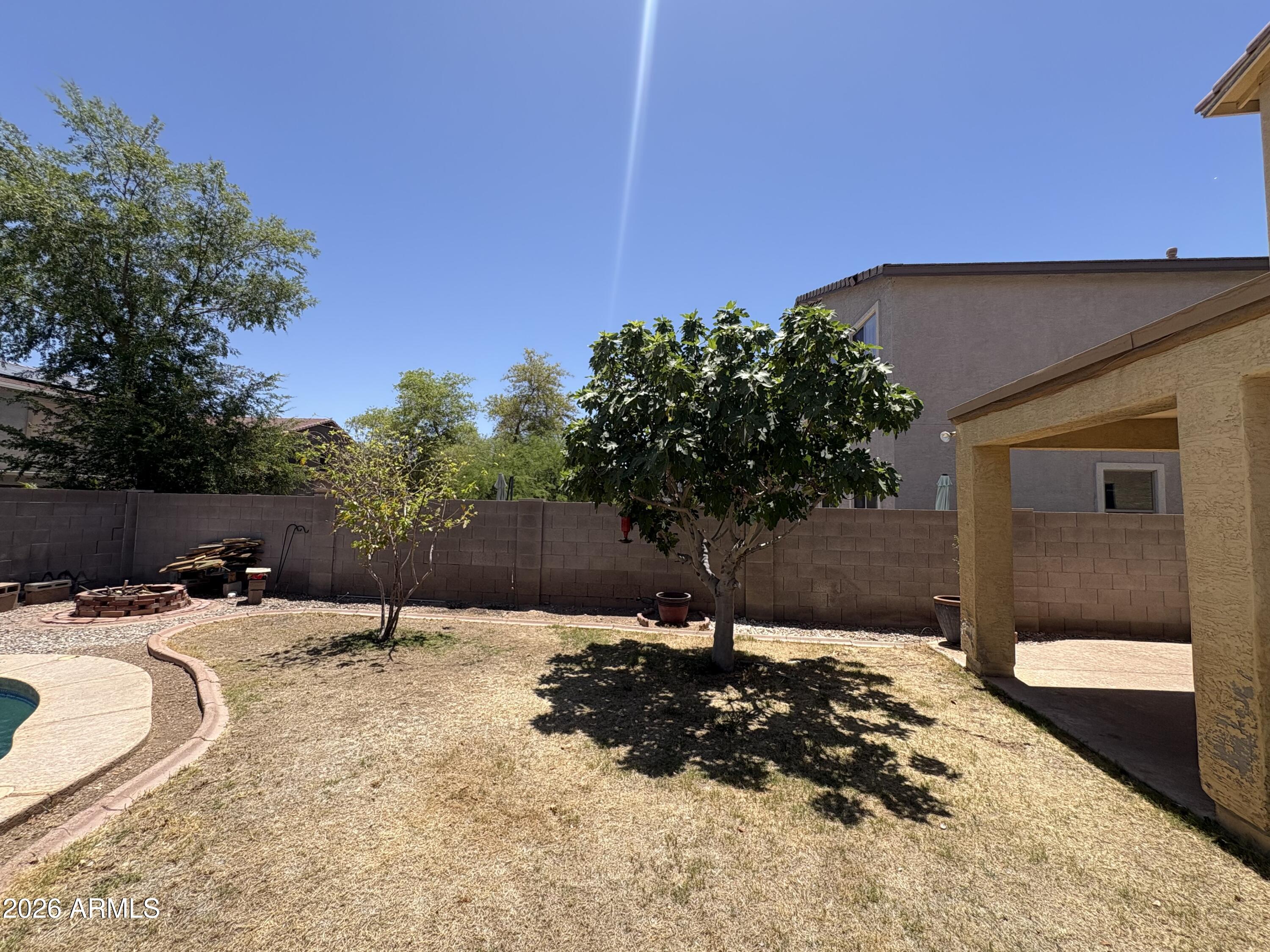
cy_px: 476
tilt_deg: +4.4
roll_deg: -0.8
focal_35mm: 14
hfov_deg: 102.1
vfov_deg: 85.7
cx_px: 635
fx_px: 514
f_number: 2.2
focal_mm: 2.22
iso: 50
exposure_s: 1/1126
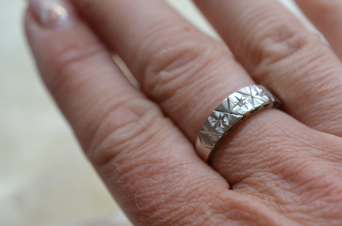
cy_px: 117
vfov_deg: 14.2
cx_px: 231
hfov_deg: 21.2
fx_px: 910
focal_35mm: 96
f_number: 4
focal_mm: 40
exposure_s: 1/2000
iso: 2500
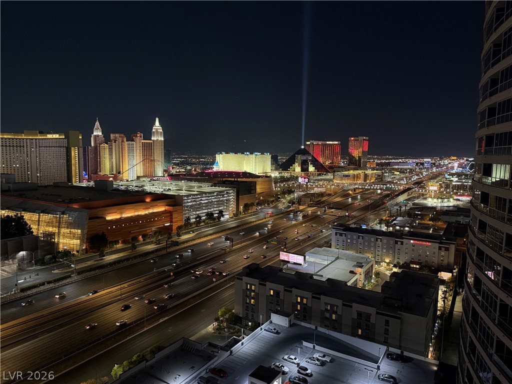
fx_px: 355
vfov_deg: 56.8
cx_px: 256
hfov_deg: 71.6
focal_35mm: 24
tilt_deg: -5.8
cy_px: 192
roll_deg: -0.6
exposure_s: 1/40
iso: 800
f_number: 1.78
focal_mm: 6.76
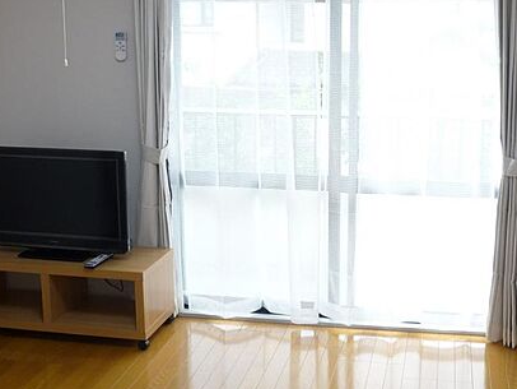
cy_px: 139
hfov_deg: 36.6
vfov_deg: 27.9
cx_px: 317
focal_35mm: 52
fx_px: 777
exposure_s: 1/30
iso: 160
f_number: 2.8
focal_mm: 5.5
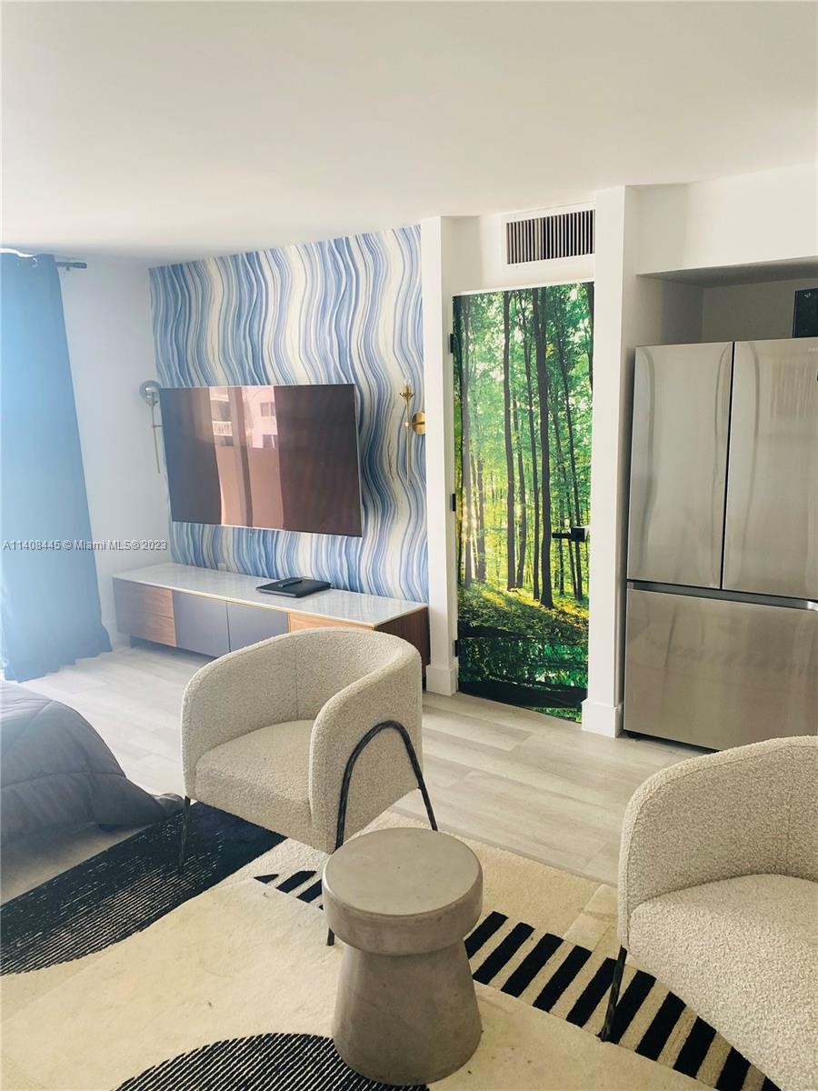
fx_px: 819
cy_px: 546
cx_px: 409
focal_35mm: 26
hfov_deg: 53.1
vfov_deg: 67.3
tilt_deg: -10.7
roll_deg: +1.7
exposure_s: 1/121
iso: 125
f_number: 1.8
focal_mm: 4.25
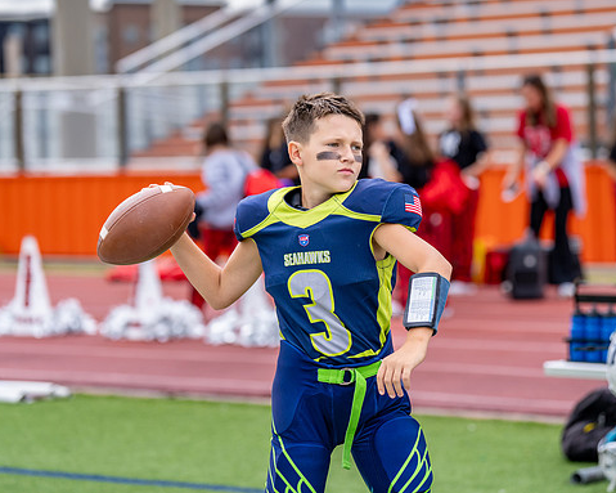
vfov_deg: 9.9
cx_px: 346
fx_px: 2843
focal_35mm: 156
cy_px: 223
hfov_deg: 12.4
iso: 320
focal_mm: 114
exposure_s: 1/2500
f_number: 2.8
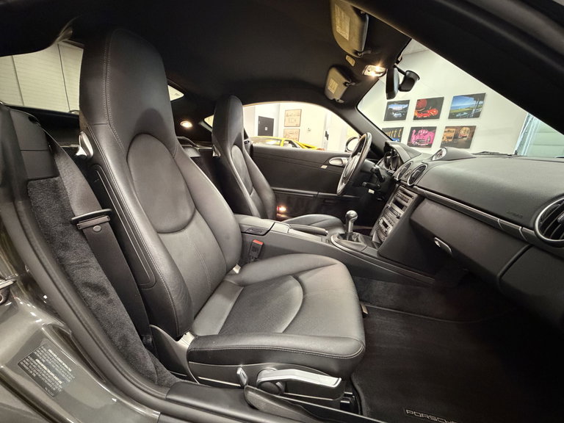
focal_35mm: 14
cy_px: 212
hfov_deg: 102.1
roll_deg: -4.0
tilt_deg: -16.1
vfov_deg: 85.7
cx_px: 282
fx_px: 228
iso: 1000
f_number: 2.2
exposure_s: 1/40
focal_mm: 2.22
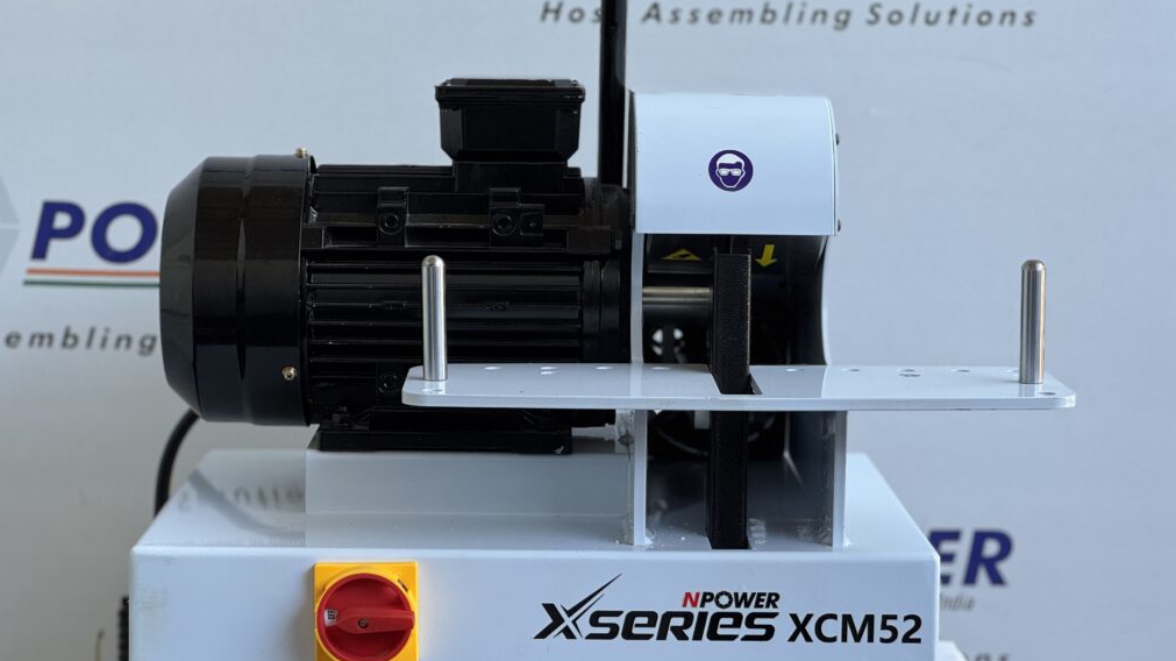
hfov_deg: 25.0
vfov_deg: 14.2
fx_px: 2650
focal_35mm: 85
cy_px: 357
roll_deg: +0.0
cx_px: 590
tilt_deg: -6.6
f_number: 2.8
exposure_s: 1/99
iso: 100
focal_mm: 9
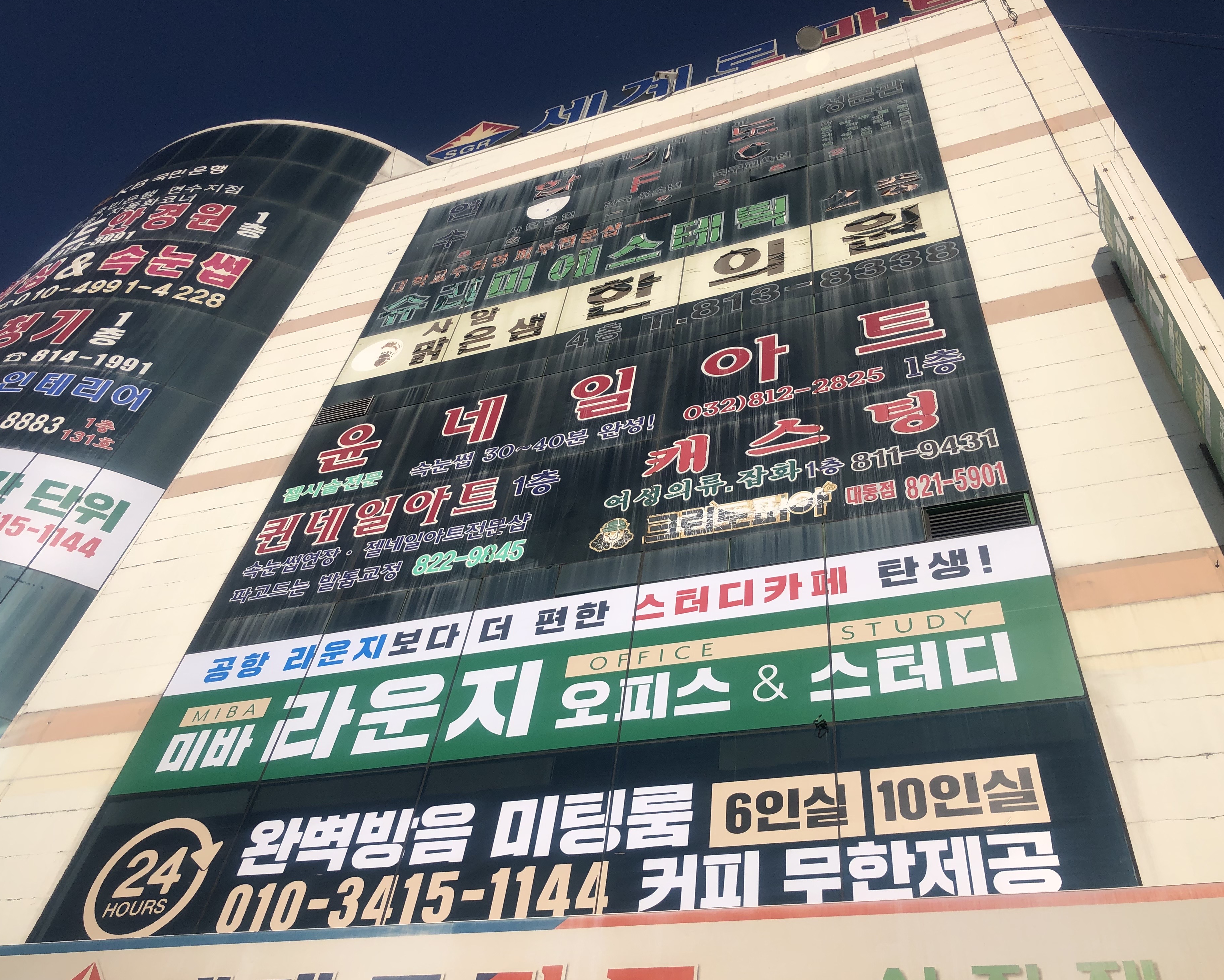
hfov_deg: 58.7
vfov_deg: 48.5
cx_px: 567
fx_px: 1087
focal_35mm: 30
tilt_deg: +48.6
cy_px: 495
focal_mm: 4
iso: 20
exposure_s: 1/5348
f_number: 1.8
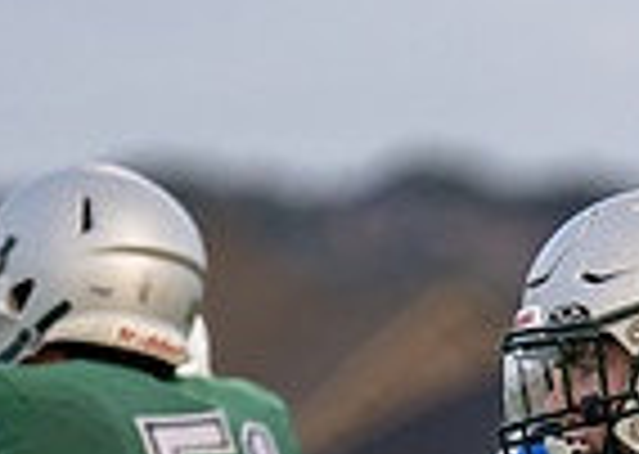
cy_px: 1018
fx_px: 19808
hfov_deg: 1.8
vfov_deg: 1.3
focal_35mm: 1093
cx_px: 963
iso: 320
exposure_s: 1/1250
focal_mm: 200
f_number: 2.8
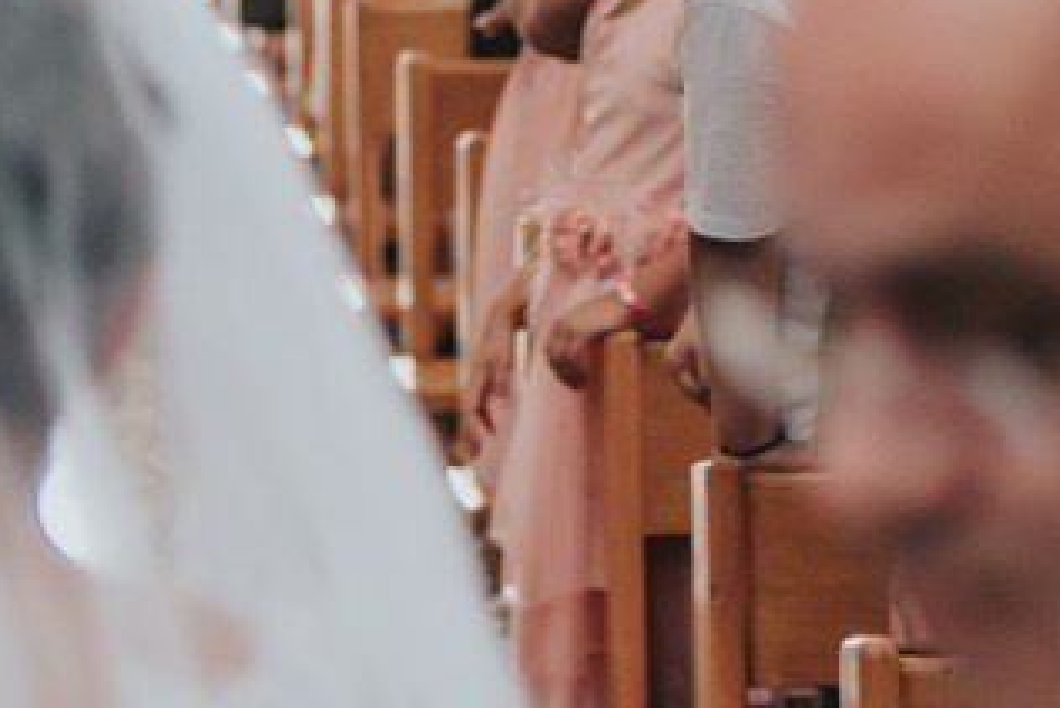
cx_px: -443
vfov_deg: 4.5
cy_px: 280
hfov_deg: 6.7
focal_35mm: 304
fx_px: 8955
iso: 1600
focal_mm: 80
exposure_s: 1/125
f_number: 2.8
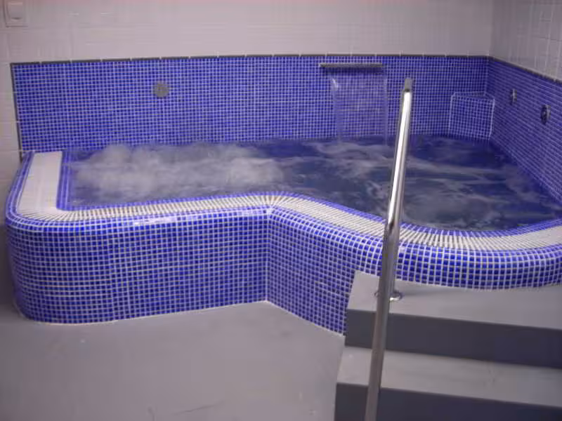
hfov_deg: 49.0
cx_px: 281
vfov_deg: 37.7
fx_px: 617
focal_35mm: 38
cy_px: 210
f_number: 3.2
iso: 200
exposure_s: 1/7.7
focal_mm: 6.3
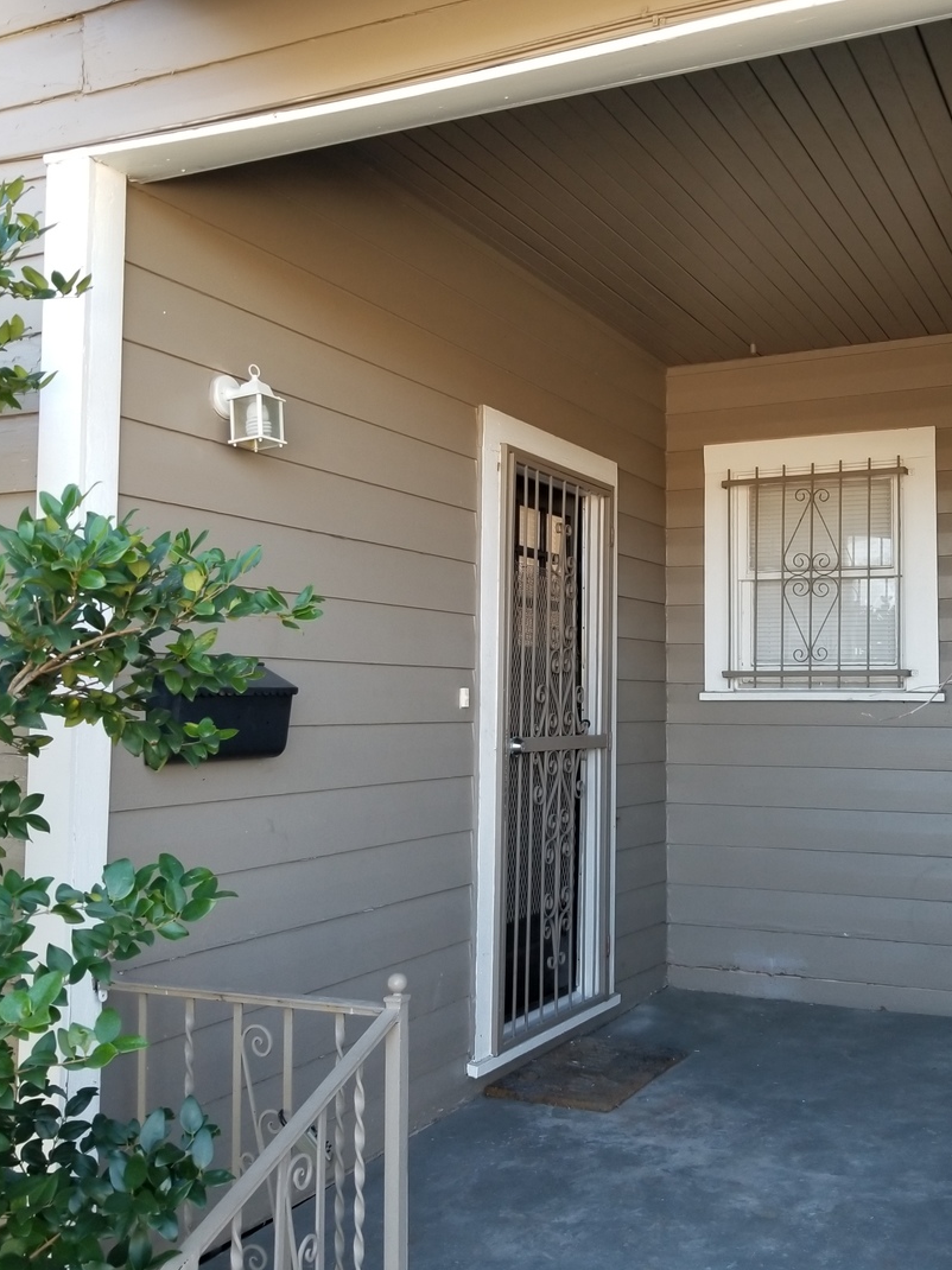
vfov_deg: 52.6
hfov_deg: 40.4
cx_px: 599
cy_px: 639
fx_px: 1284
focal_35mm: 35
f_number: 1.7
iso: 64
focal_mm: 4.25
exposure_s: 1/120
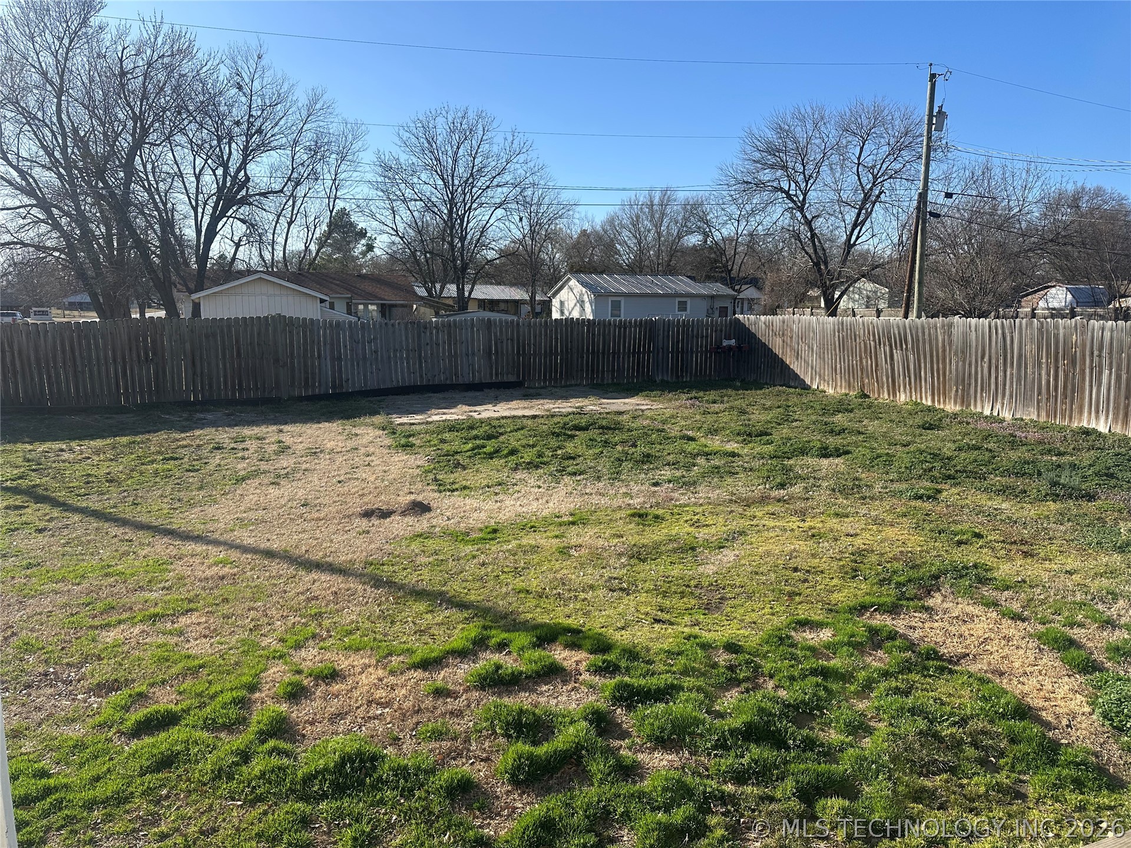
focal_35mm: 24
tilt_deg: -8.5
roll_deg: -0.5
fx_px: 784
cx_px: 566
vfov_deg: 56.8
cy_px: 424
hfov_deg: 71.6
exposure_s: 1/2967
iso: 80
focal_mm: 6.86
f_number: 1.78
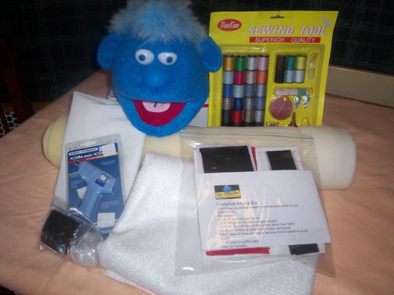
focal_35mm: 36
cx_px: 197
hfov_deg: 51.4
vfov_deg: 39.7
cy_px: 148
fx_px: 410
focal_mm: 5.9
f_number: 4.5
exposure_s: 1/64
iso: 140
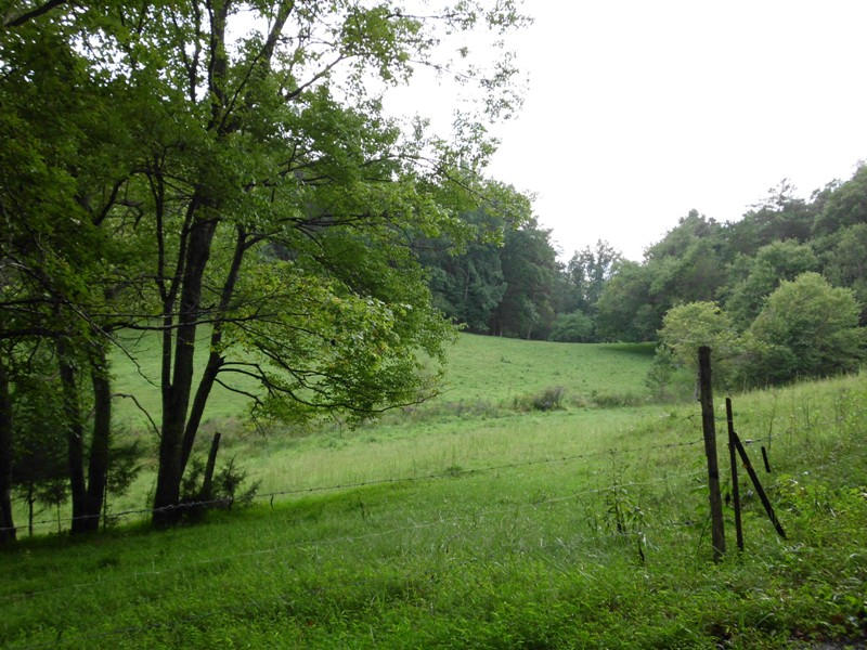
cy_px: 325
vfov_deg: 39.7
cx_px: 434
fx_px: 902
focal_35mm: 36
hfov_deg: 51.4
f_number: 3.2
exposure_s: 1/107
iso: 100
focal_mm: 6.57
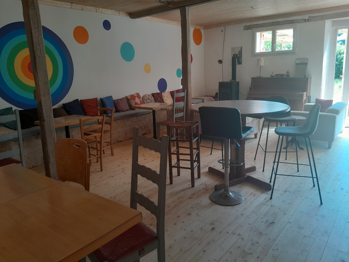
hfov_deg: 67.3
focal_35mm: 26
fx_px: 262
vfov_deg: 53.1
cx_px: 174
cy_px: 131
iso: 125
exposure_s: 1/50
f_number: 1.8
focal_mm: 3.98
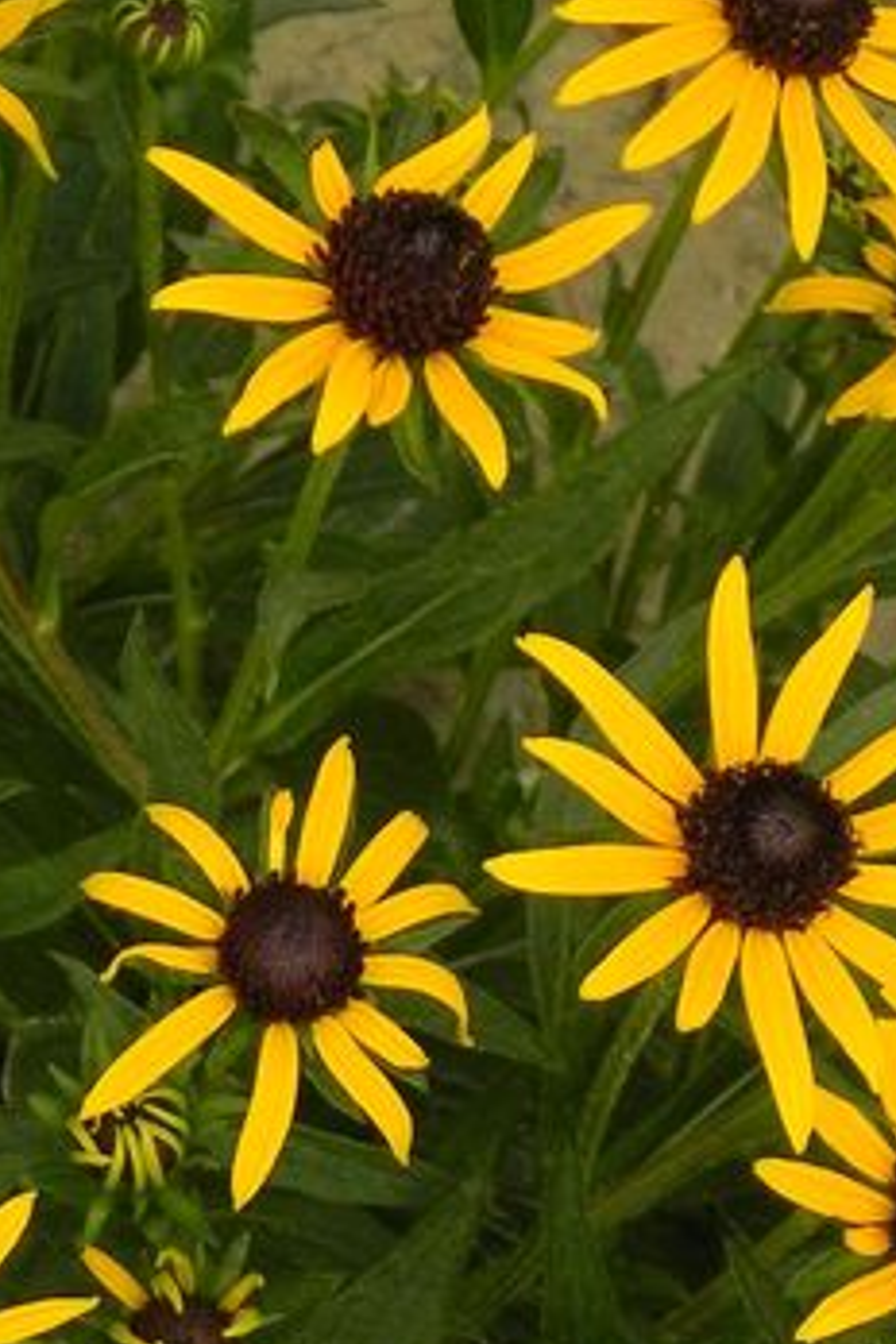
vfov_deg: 8.2
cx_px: 255
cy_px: 1089
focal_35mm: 251
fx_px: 9370
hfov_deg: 5.5
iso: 160
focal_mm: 18.8
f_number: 4.5
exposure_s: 1/640
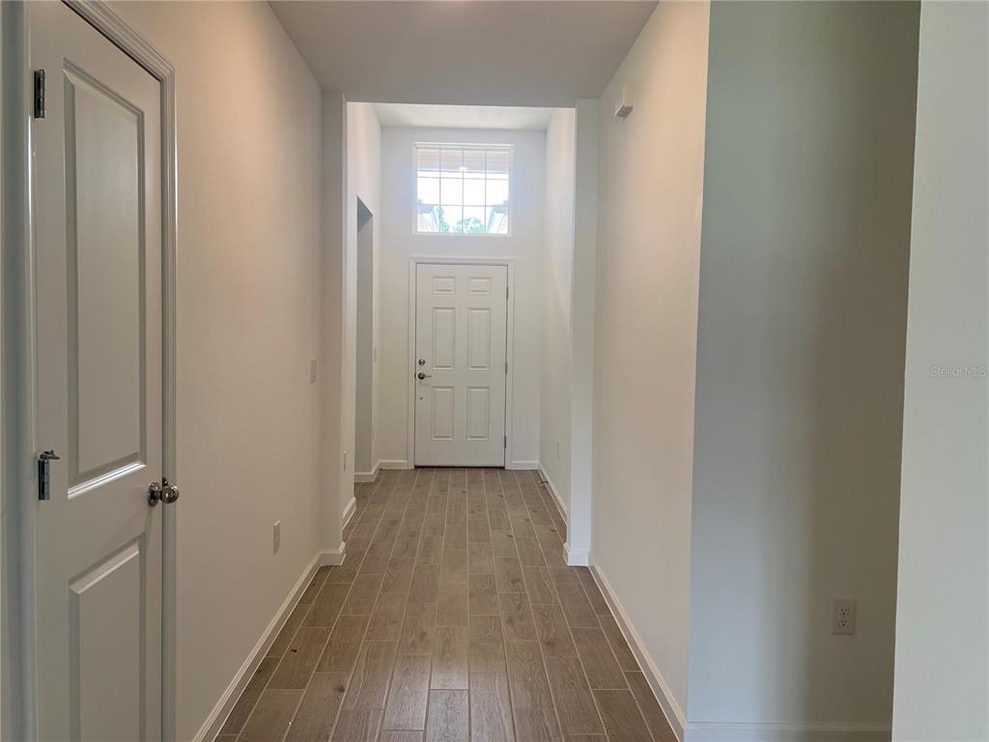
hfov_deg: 67.3
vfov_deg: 53.1
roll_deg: -1.0
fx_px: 743
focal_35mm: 26
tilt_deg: -1.2
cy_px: 371
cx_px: 494
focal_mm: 5.7
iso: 64
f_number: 1.5
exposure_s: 1/120
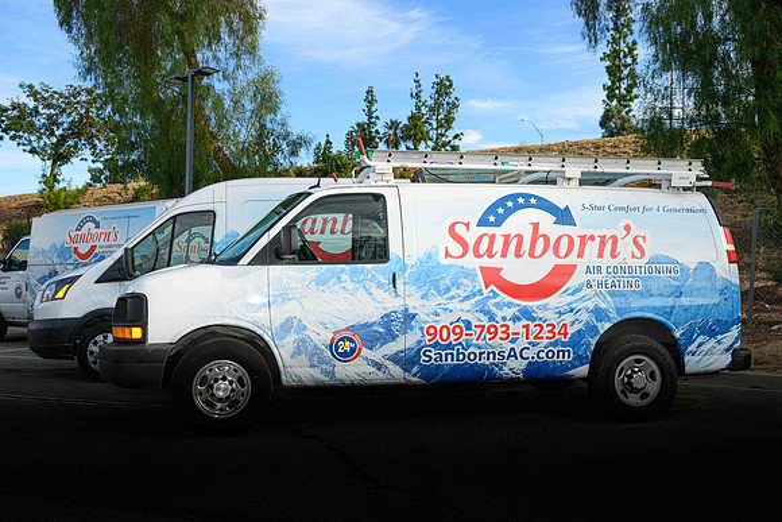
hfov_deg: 55.8
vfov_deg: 38.9
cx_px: 391
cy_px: 261
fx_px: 739
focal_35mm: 34
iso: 200
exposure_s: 1/640
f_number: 5
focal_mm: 34
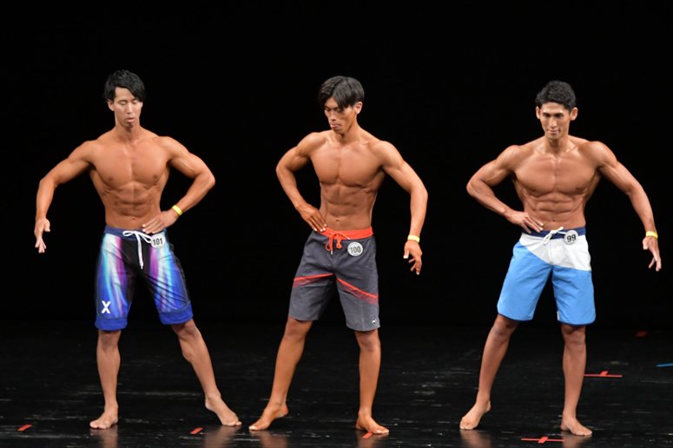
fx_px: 4765
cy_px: 224
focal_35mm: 255
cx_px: 336
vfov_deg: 5.4
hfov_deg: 8.1
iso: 3200
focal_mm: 170
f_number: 5.6
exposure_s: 1/400
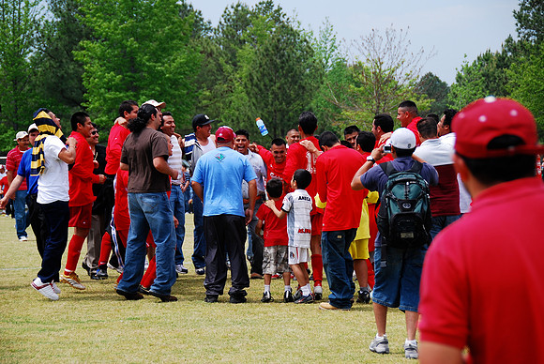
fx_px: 1860
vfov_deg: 11.2
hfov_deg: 16.6
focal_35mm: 123
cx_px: 272
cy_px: 182
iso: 100
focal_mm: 82
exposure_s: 1/320
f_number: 5.3
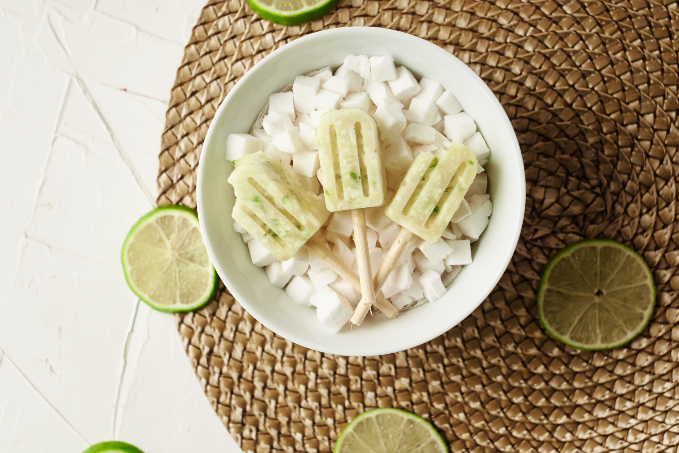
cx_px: 335
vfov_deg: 21.9
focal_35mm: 62
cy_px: 209
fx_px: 1169
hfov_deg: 32.4
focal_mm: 35
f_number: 4
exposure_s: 1/125
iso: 320
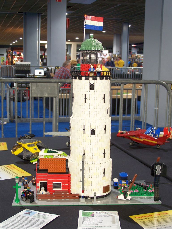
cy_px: 114
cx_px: 86
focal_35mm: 59
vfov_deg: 32.7
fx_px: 391
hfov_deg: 24.8
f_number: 3.1
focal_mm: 9.8
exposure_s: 1/4
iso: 80
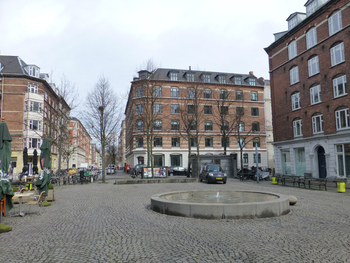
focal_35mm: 27
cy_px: 132
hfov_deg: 65.3
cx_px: 175
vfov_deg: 51.4
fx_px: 273
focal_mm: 4.8
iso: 160
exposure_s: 1/800
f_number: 4
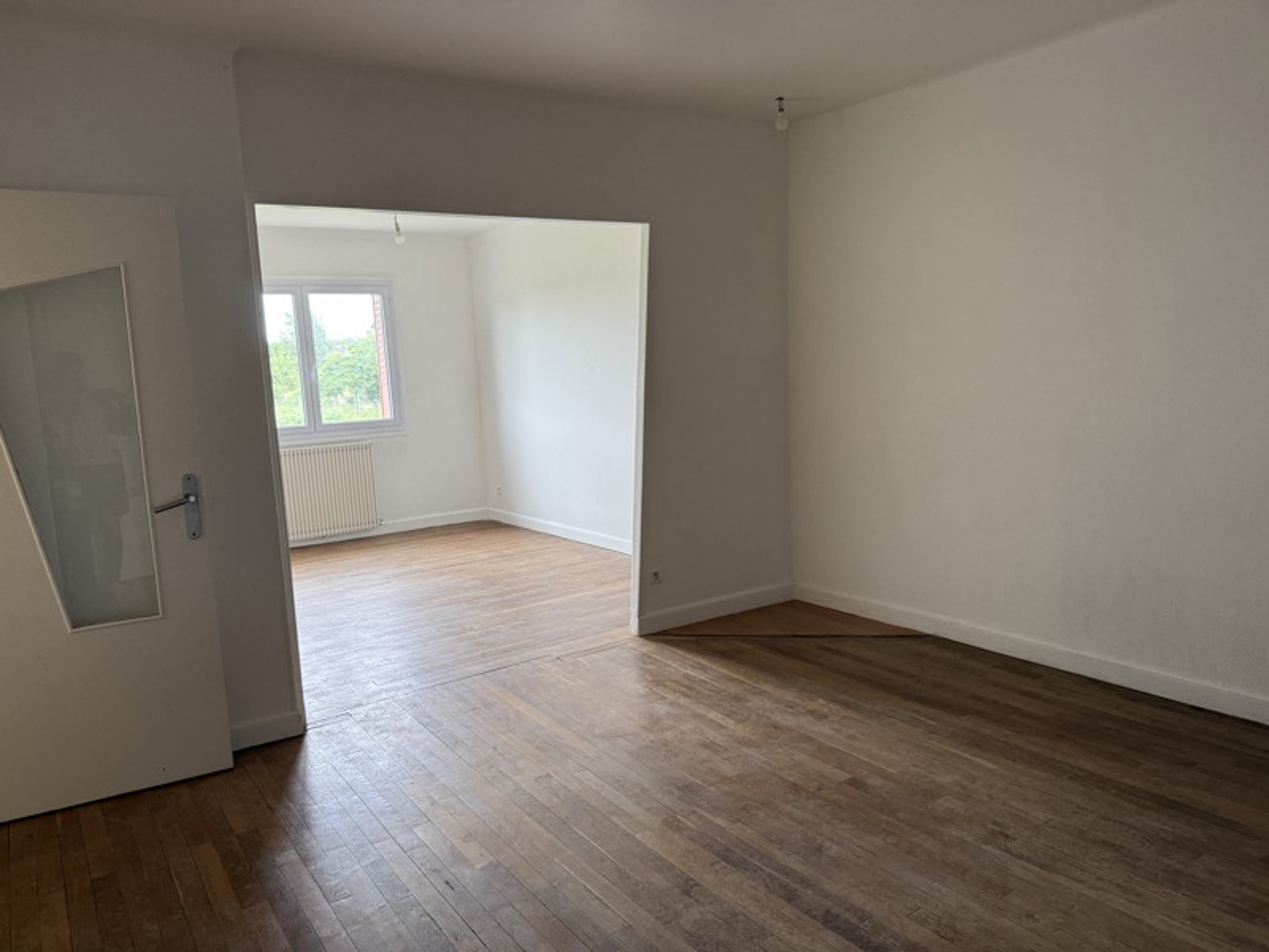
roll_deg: +3.1
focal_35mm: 24
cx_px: 634
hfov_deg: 71.6
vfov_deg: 56.8
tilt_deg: -6.6
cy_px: 476
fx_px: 880
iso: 200
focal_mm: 6.76
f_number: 1.78
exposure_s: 1/121
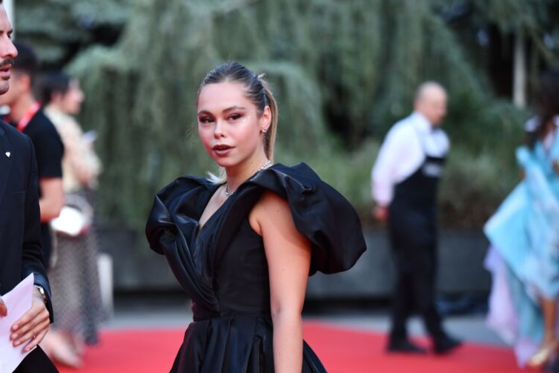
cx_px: 132
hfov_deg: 10.3
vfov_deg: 6.9
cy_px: 234
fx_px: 3090
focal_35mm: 199
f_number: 2.8
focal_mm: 125
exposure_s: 1/1000
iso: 640
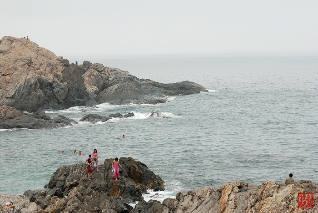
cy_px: 106
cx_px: 159
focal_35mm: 120
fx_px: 1061
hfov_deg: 17.0
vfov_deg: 11.4
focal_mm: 80
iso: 200
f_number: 5
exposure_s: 1/250
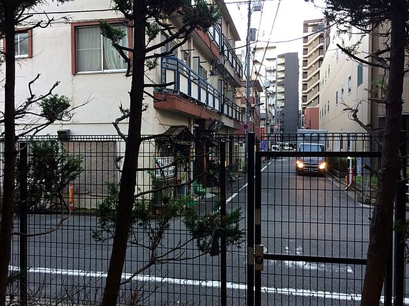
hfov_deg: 61.7
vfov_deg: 48.2
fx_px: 343
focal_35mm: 29
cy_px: 153
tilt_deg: -4.5
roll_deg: +1.7
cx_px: 204
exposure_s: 1/33
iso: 64
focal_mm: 4.15
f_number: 2.2
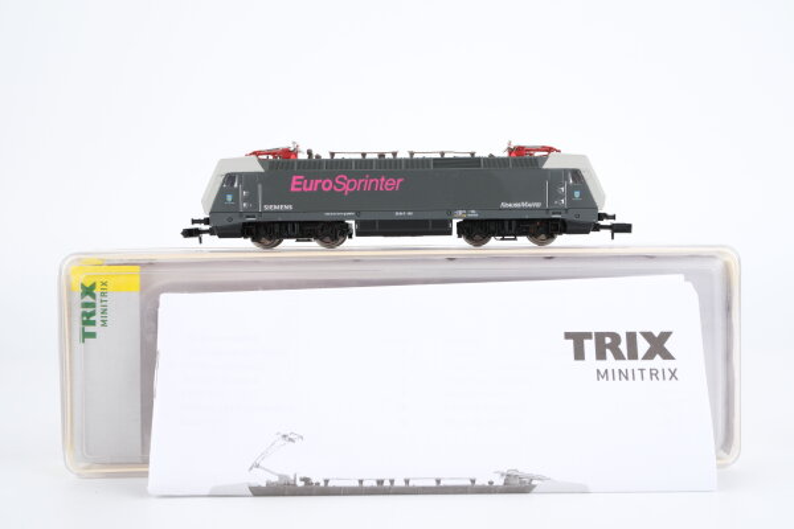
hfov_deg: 43.6
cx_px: 397
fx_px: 992
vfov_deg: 29.9
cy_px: 264
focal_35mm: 45
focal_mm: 30
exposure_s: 1/125
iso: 400
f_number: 8
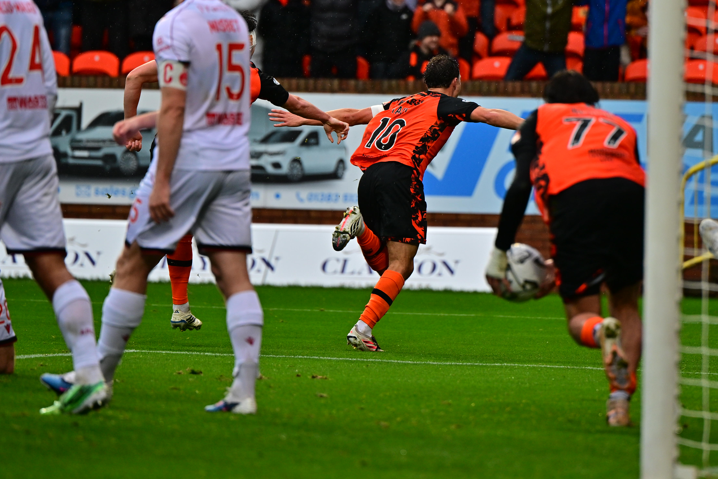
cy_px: 113
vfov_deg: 3.7
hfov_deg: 5.5
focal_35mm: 373
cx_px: 460
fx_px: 7438
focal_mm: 200
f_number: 2.8
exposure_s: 1/1000
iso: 280
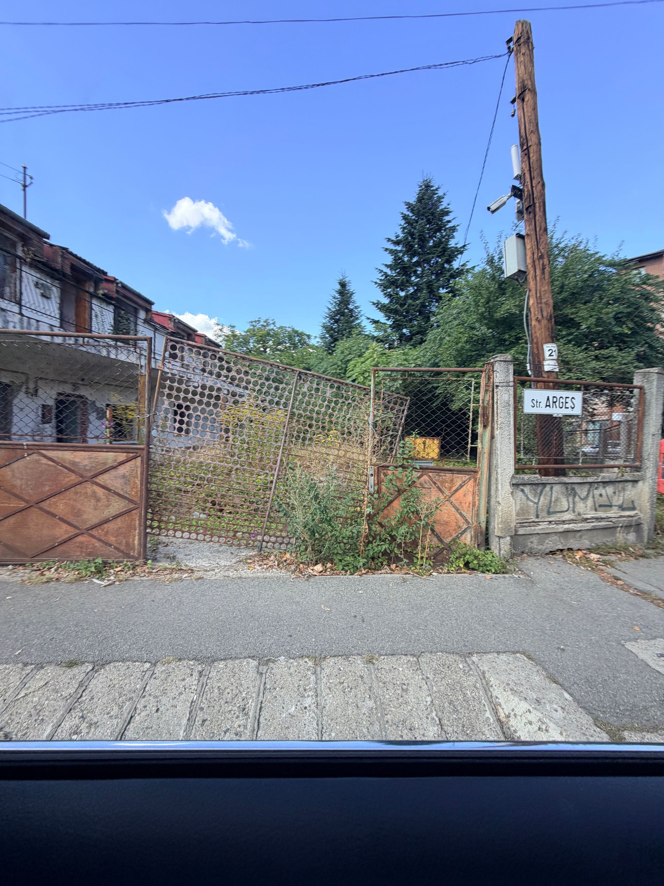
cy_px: 443
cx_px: 332
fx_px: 358
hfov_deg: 85.7
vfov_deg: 102.1
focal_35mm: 14
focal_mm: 2.22
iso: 50
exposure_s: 1/121
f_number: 2.2
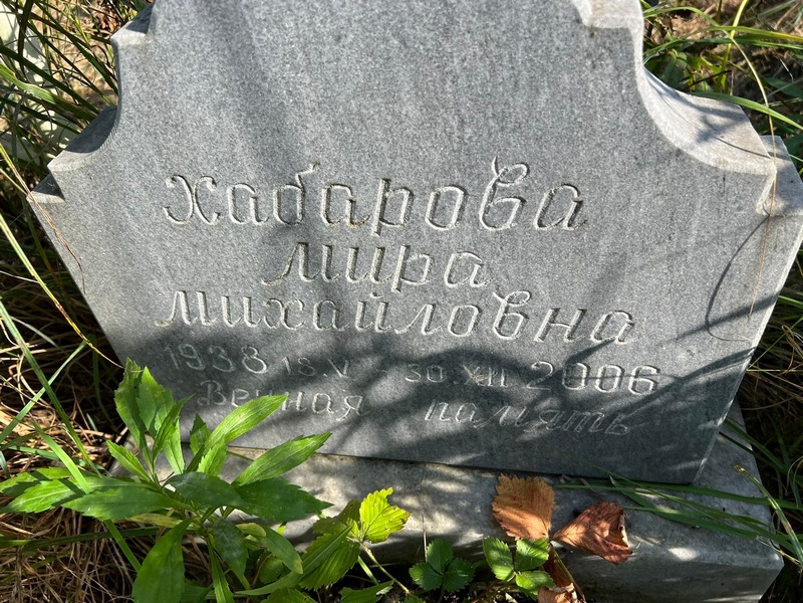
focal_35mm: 26
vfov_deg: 53.1
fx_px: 603
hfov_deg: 67.3
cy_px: 302
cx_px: 402
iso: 50
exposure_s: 1/1669
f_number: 1.5
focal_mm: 5.7
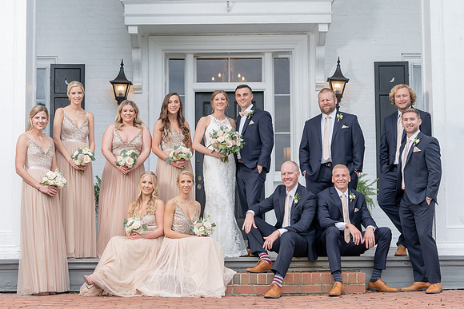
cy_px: 146
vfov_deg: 17.2
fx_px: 1024
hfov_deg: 25.5
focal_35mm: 79
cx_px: 245
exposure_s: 1/250
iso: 320
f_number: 6.3
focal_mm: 75
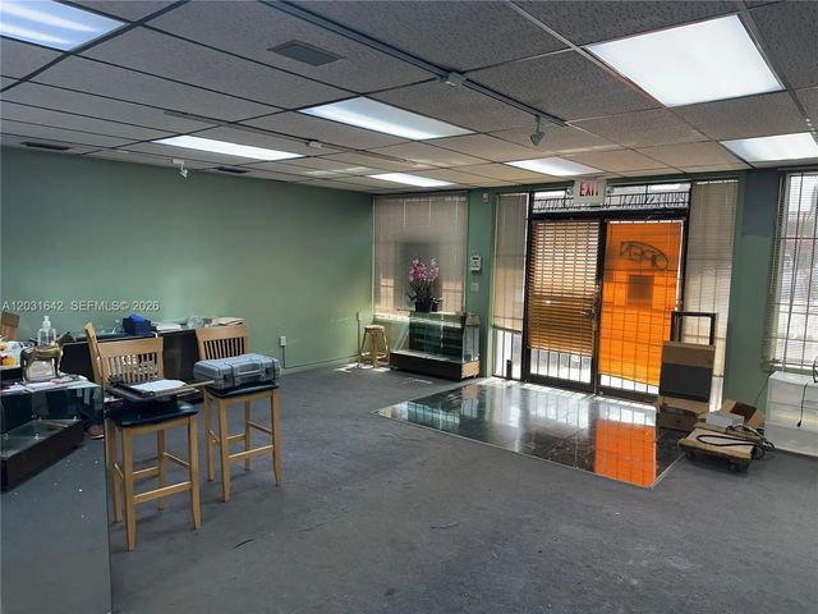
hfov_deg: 71.6
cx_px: 409
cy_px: 307
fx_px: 567
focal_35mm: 24
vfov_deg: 56.8
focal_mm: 6.86
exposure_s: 1/120
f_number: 1.78
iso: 64
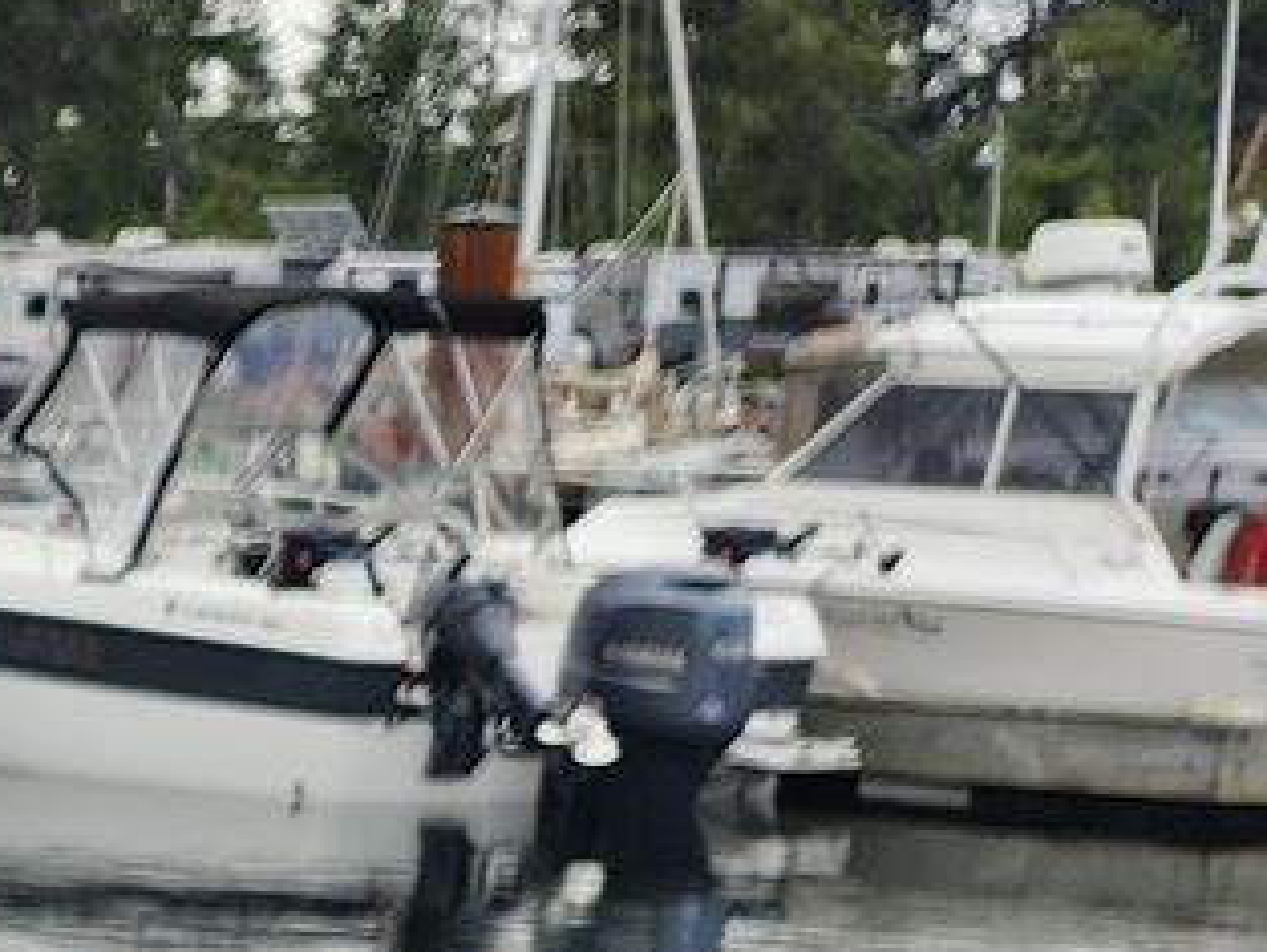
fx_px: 5382
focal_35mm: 147
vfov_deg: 9.6
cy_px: 1653
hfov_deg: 10.9
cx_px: -1967
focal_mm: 5.54
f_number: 1.8
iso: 25
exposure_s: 1/582
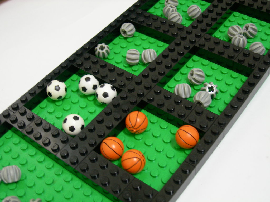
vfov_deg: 28.6
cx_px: 135
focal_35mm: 51
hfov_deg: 37.5
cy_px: 101
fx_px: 398
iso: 170
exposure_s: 1/4.6
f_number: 3.2
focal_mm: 10.6
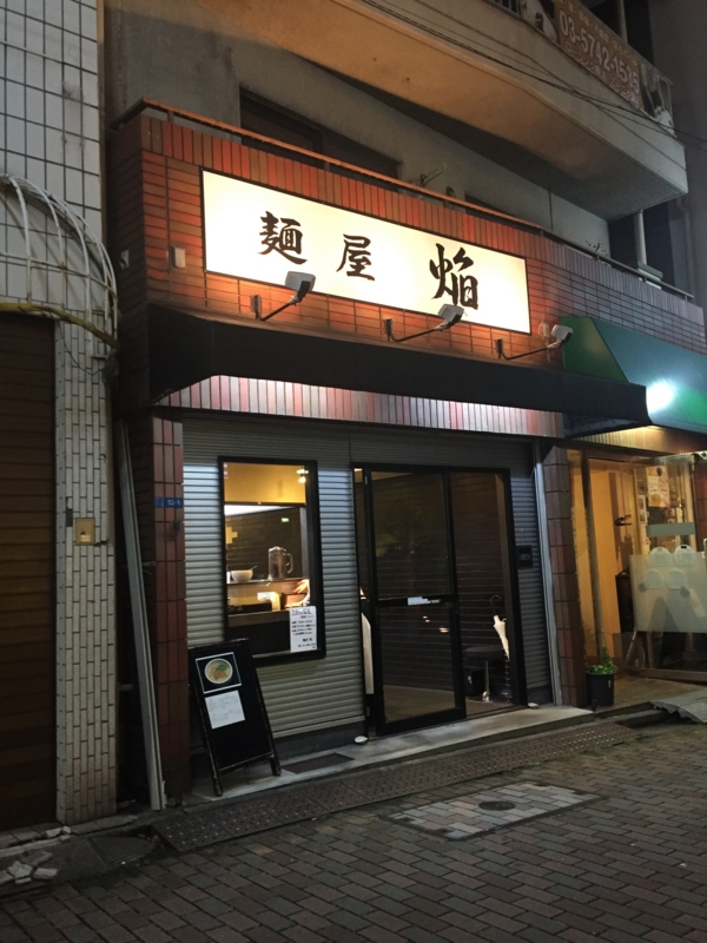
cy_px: 472
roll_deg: +2.3
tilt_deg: +6.6
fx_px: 790
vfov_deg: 61.7
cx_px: 354
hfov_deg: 48.2
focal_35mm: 29
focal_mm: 4.15
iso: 250
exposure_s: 1/24
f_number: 2.2
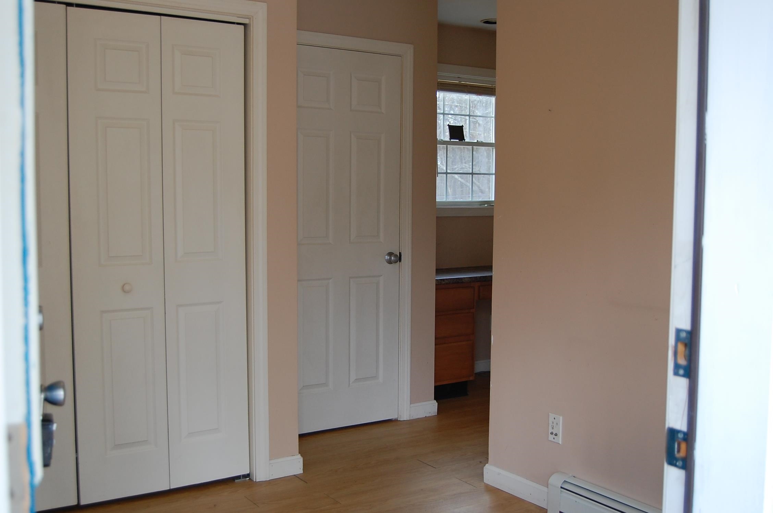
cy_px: 256
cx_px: 386
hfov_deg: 49.6
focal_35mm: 39
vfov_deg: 34.1
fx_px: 836
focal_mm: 26
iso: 400
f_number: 4
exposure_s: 1/60
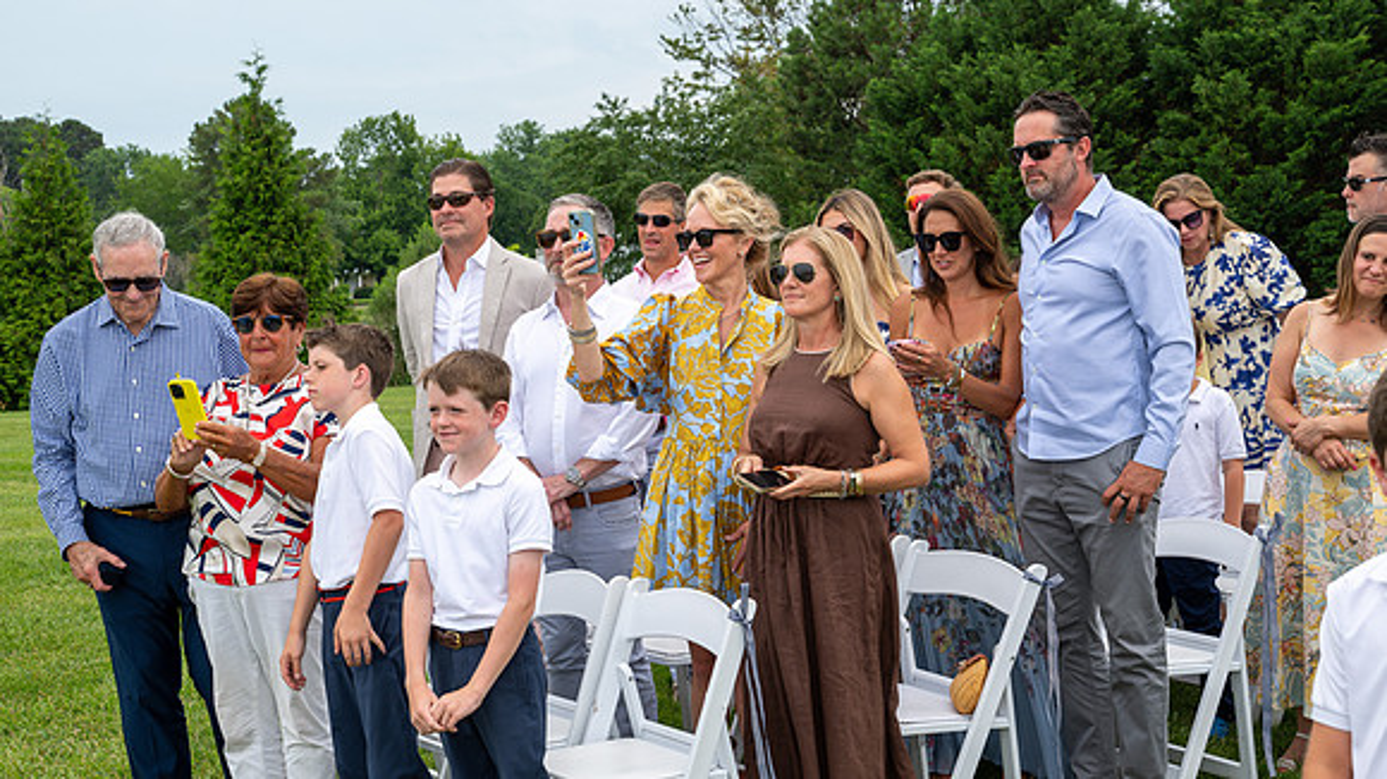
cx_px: 694
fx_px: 1772
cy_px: 345
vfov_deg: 24.8
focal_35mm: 48
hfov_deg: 42.8
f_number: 7.1
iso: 100
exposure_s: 1/250
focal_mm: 46
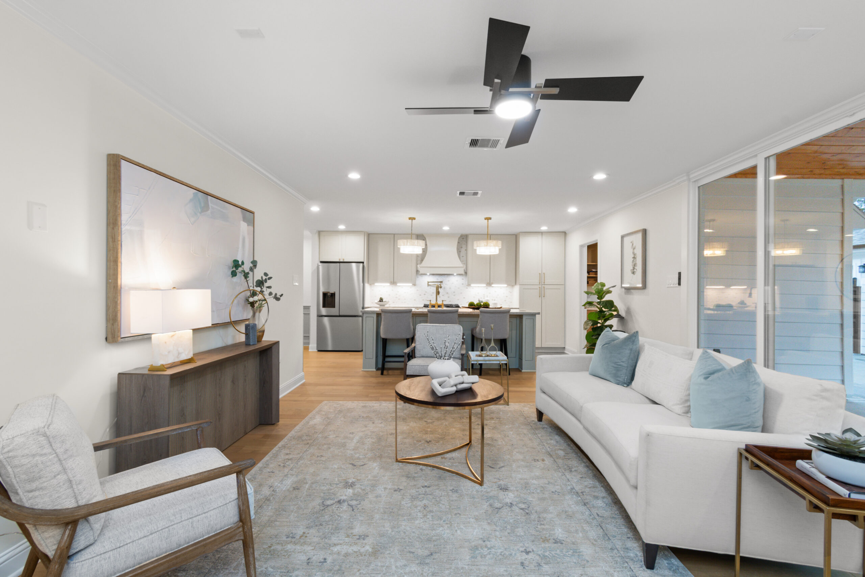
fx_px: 360
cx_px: 432
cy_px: 288
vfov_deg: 77.3
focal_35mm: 15
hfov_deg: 100.4
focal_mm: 10
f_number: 11
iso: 320
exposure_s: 1/2
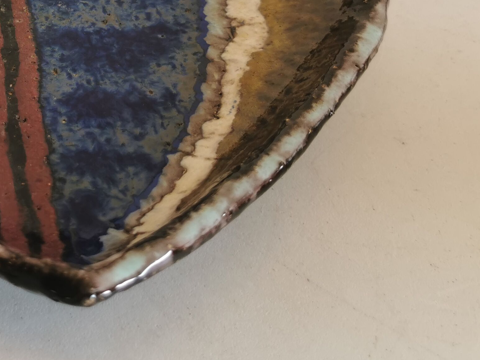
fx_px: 887
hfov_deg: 28.9
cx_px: 34
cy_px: -28
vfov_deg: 21.8
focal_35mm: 64
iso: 50
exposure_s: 1/227
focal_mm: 5.56
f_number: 1.6
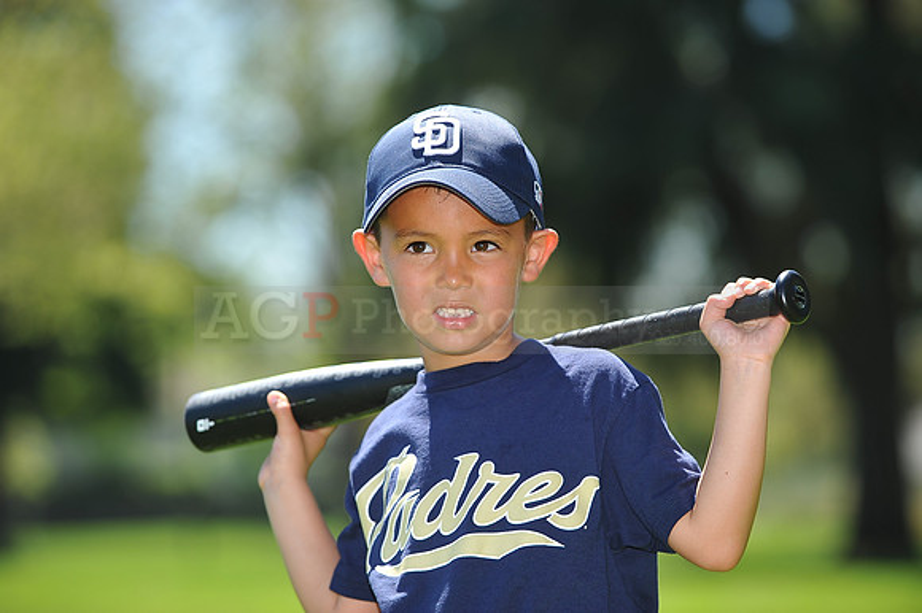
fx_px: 5119
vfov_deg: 6.9
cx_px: 461
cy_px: 306
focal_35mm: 200
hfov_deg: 10.3
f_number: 4.5
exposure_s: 1/640
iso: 200
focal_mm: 200
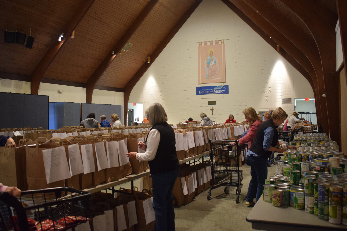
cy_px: 116
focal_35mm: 34
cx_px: 174
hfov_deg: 55.1
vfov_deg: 38.4
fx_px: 333
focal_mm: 23
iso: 1800
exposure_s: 1/60
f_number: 3.8
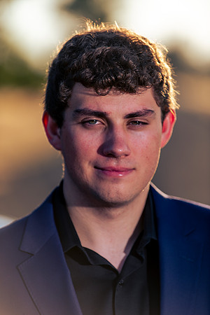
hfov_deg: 6.9
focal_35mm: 200
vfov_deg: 10.3
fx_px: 1750
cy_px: 158
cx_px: 105
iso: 31
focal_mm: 200
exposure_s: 1/250
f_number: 4
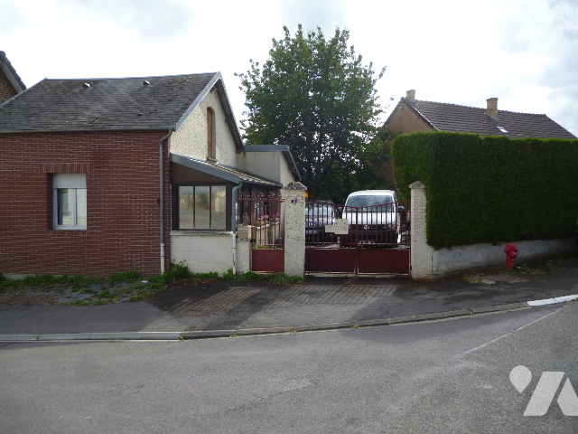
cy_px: 217
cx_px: 289
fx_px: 468
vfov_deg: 49.7
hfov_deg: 63.4
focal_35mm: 28
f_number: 3.1
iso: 100
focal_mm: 5
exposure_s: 1/500
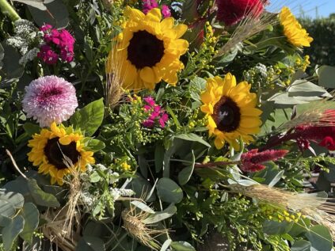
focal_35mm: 63
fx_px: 610
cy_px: 76
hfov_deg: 30.4
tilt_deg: -3.3
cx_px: 101
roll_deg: -1.0
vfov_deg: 23.1
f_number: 1.6
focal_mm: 4.2
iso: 32
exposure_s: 1/2053
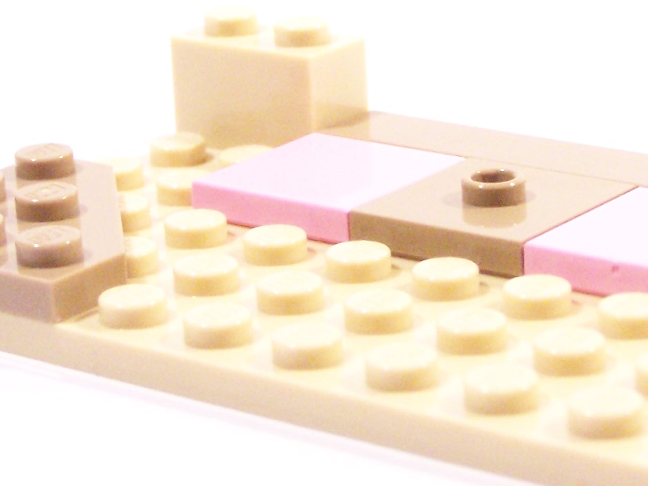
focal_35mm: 153
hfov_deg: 12.9
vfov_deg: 9.7
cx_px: 491
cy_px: 98
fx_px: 2864
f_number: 3.6
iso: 400
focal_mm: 9.3
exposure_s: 1/30
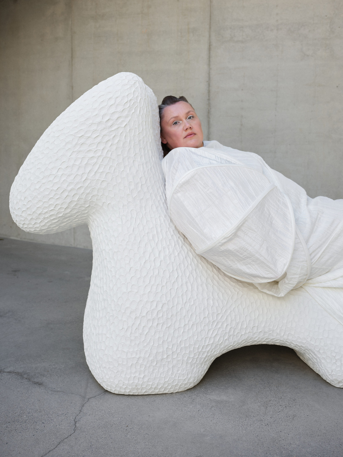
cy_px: 228
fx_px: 476
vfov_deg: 51.4
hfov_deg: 39.7
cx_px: 172
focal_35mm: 36
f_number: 4.5
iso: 50
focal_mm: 45
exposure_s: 1/40
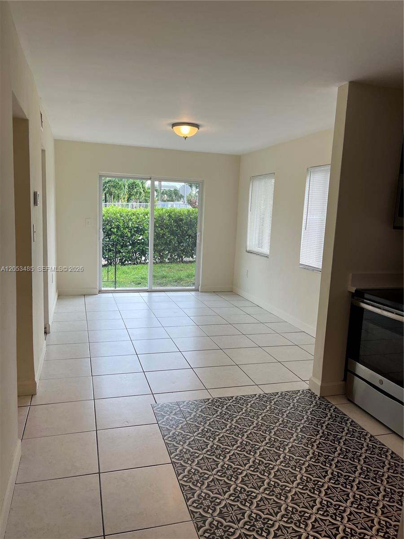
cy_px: 270
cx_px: 202
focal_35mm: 26
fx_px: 405
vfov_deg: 67.3
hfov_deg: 53.1
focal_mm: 5.1
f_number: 1.6
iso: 40
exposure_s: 1/184
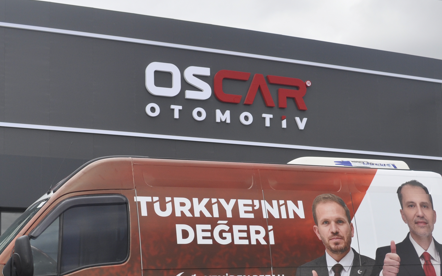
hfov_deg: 31.5
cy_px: 246
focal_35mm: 65
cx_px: 221
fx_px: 783
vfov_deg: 19.7
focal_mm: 22
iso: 200
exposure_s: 1/200
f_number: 7.1
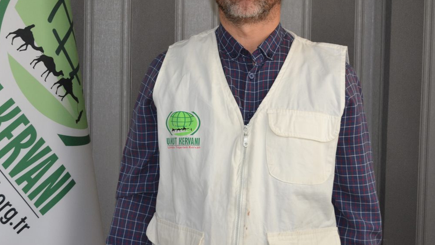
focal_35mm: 64
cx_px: 159
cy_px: 52
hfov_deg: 32.7
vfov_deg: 18.7
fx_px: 738
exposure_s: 1/60
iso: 720
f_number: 4.5
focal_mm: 30
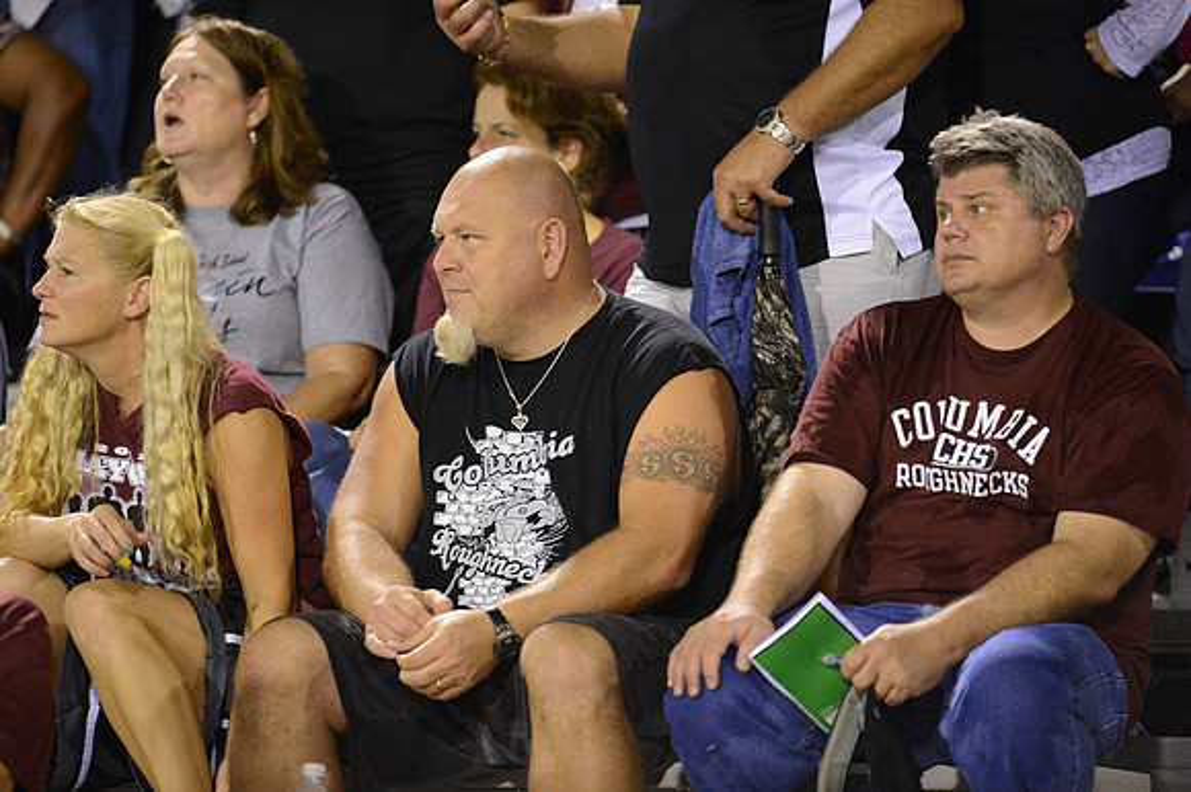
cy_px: 396
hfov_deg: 5.2
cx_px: 596
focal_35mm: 400
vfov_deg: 3.4
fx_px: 13225
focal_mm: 400
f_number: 2.8
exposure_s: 1/160
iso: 6400
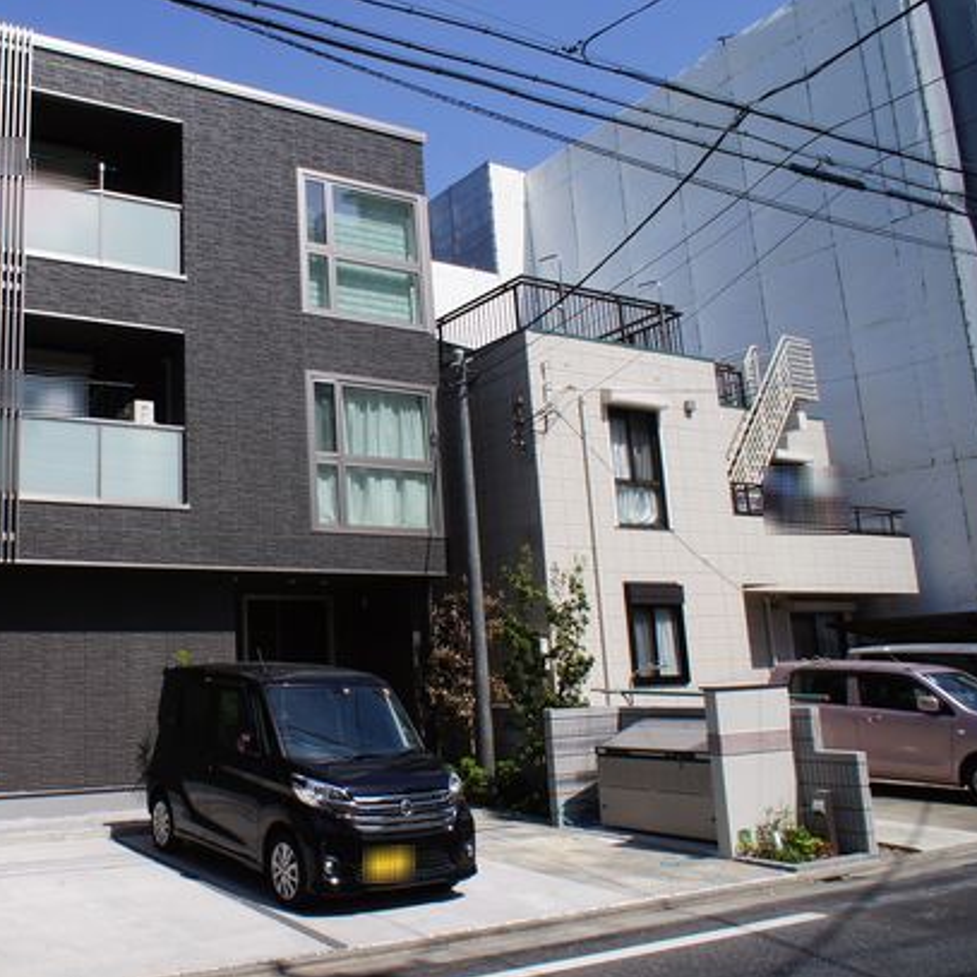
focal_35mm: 40
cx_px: 238
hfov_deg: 40.6
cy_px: 480
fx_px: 1277
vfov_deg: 41.9
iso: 200
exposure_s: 1/250
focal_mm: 16
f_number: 13
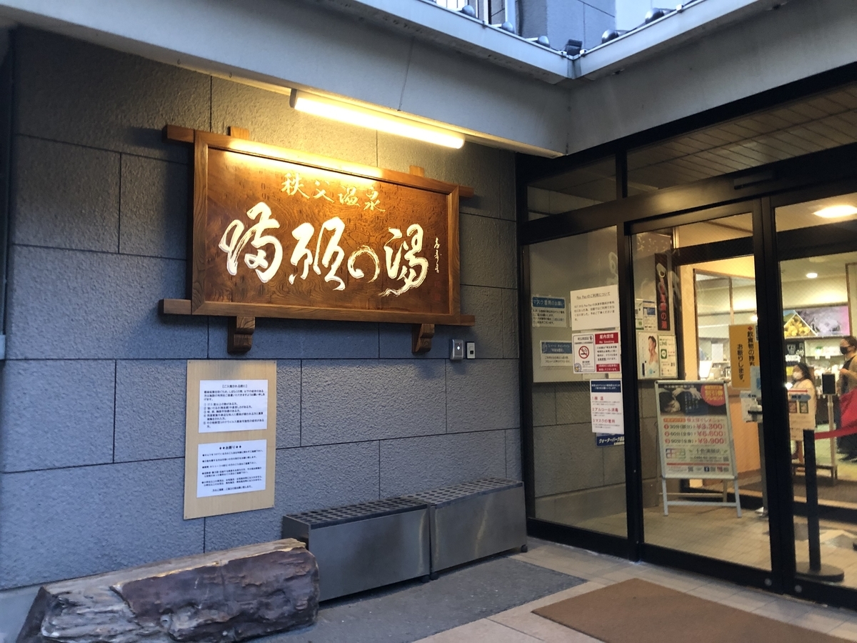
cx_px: 428
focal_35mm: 28
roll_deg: +0.5
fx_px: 693
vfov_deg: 49.7
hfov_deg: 63.4
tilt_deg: +4.1
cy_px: 322
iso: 100
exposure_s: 1/9
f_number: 1.8
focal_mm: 3.99
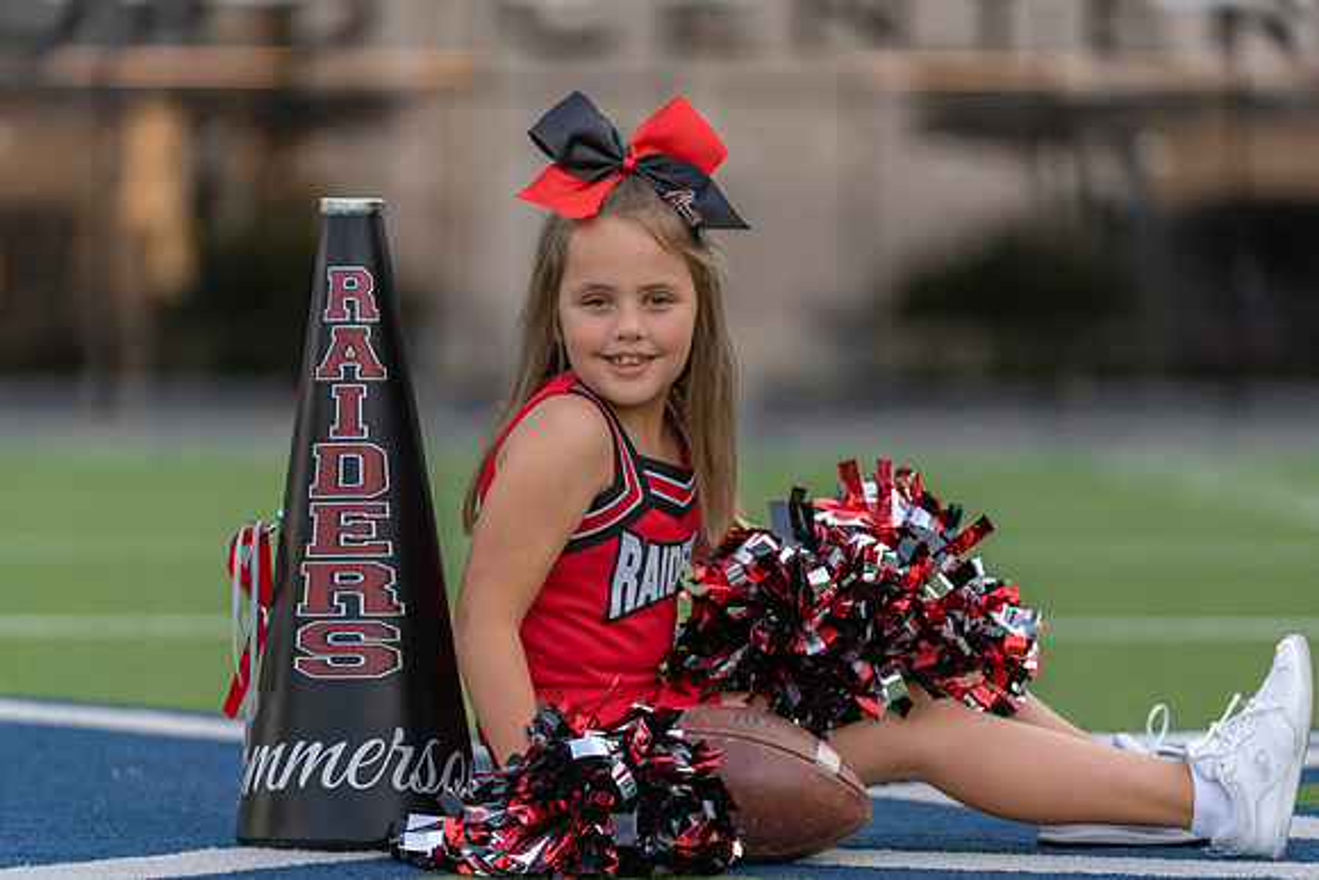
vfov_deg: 8.0
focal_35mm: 171
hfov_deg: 12.0
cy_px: 440
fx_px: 6266
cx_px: 660
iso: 160
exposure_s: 1/320
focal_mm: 171
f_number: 2.8
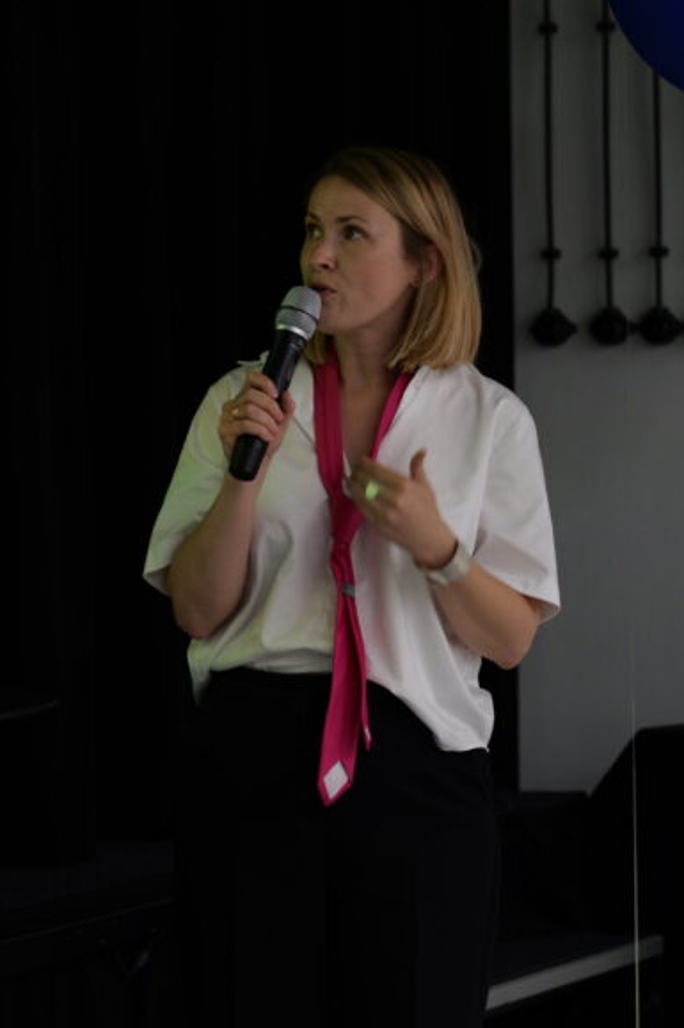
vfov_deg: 11.1
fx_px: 5304
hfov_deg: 7.4
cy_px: 540
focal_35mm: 186
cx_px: 210
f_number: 4
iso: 800
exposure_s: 1/50
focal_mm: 105
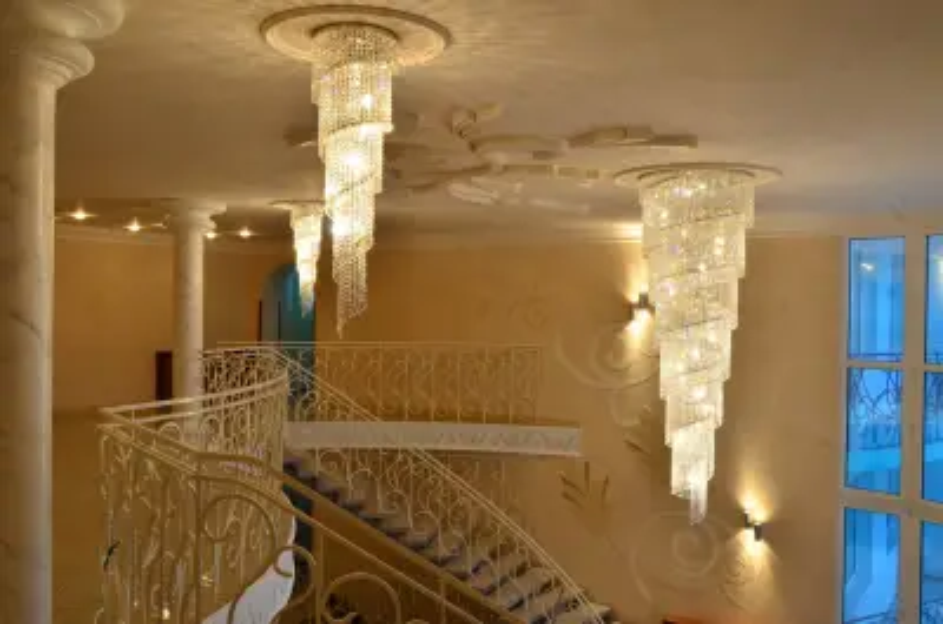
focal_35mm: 33
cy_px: 312
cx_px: 472
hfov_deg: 57.3
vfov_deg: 39.8
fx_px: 863
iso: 250
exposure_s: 1/8
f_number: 13
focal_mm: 22
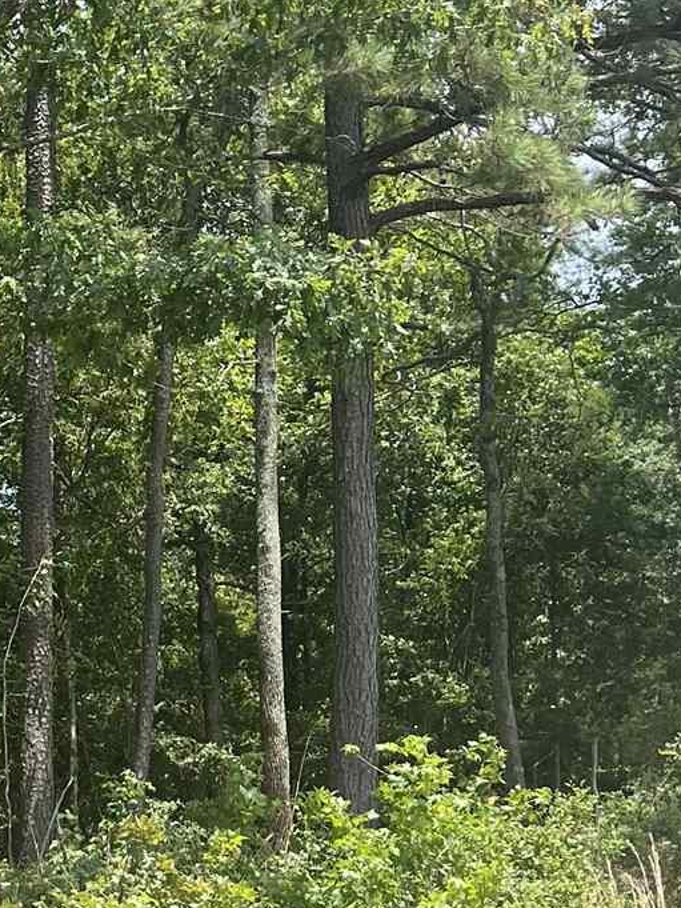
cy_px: 700
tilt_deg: +5.4
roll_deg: -0.7
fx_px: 2308
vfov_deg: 22.0
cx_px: -208
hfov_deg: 15.9
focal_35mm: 88
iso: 50
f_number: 1.5
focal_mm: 5.7
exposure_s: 1/1135
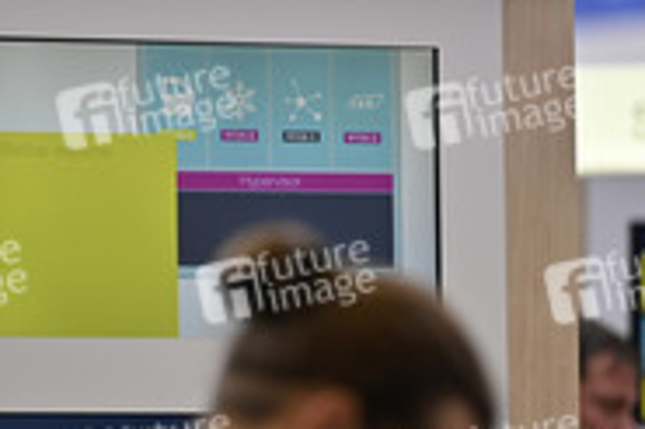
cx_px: 194
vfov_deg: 3.0
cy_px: 195
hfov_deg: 4.6
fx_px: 8073
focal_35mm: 451
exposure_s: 1/250
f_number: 2.8
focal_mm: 185
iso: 250
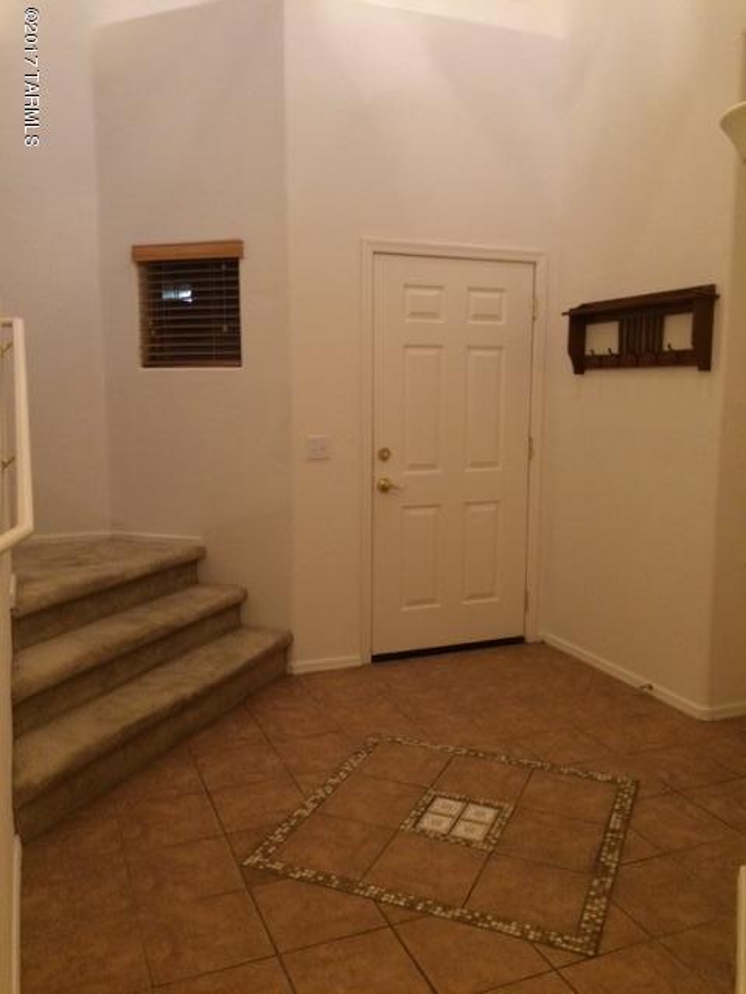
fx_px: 833
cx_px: 373
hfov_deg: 48.2
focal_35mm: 29
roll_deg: +0.2
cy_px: 497
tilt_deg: -6.8
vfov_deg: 61.7
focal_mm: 4.15
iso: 250
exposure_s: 1/20
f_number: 2.2
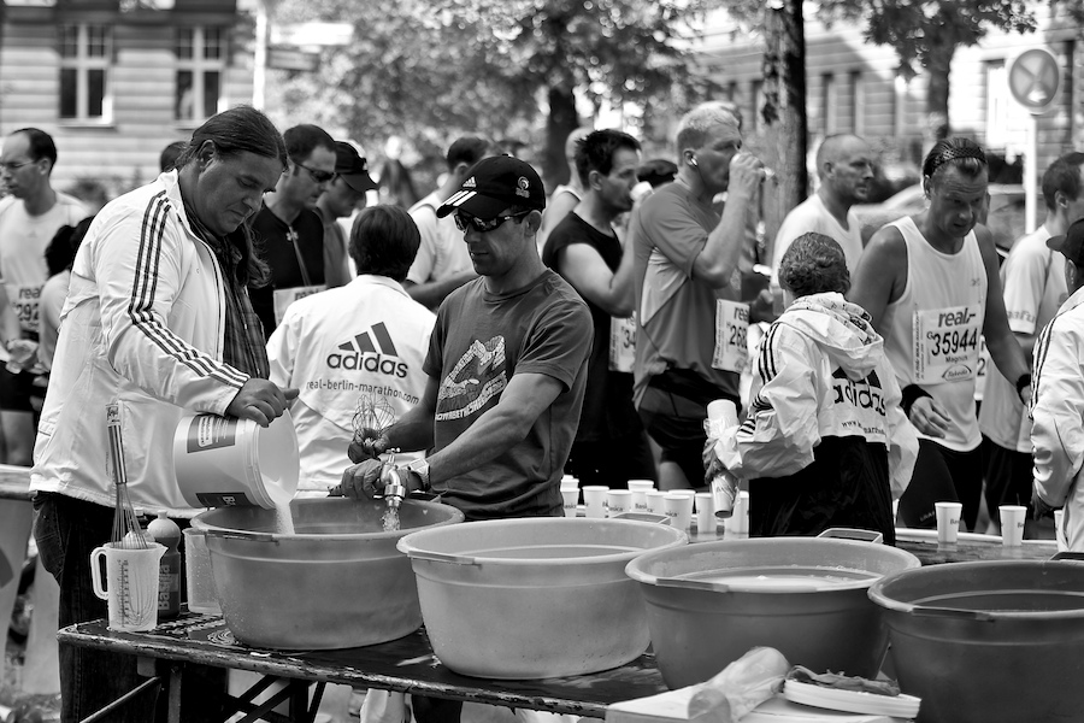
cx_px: 542
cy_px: 362
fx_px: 2348
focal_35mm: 78
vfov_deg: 17.5
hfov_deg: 26.0
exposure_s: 1/640
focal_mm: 78
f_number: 3.5
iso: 200
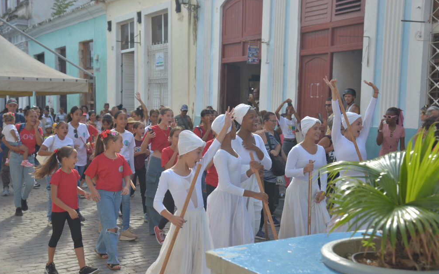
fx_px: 574
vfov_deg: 26.9
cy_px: 135
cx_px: 220
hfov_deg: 41.8
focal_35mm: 48
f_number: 5.6
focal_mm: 46
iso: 100
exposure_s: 1/200
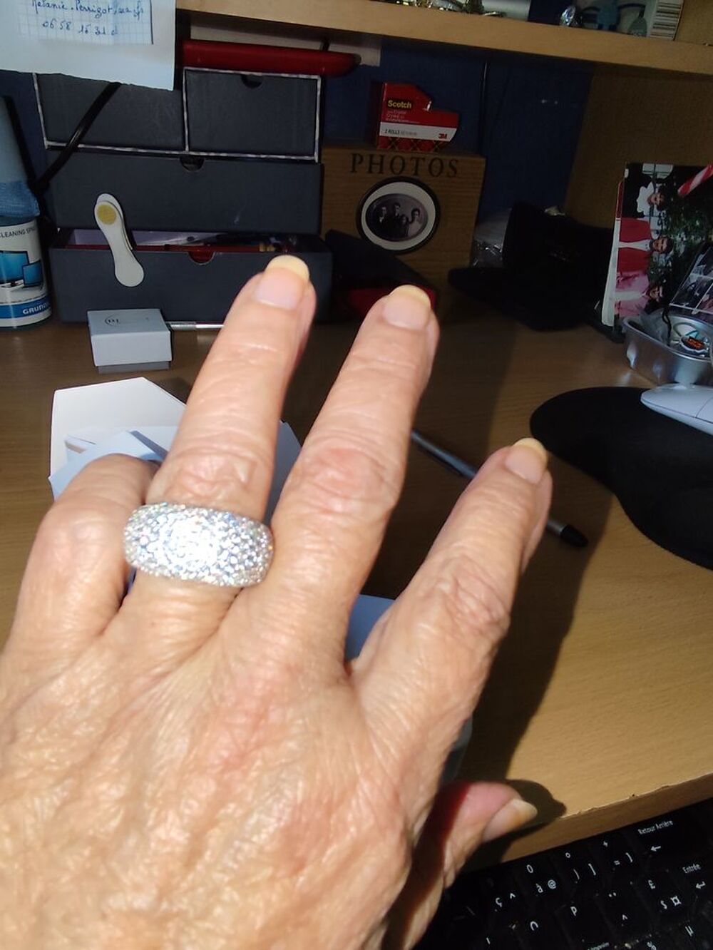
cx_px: 356
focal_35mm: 22
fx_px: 604
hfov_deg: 61.1
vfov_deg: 76.4
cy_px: 475
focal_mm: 1.65
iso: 64
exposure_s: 1/50
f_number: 2.2
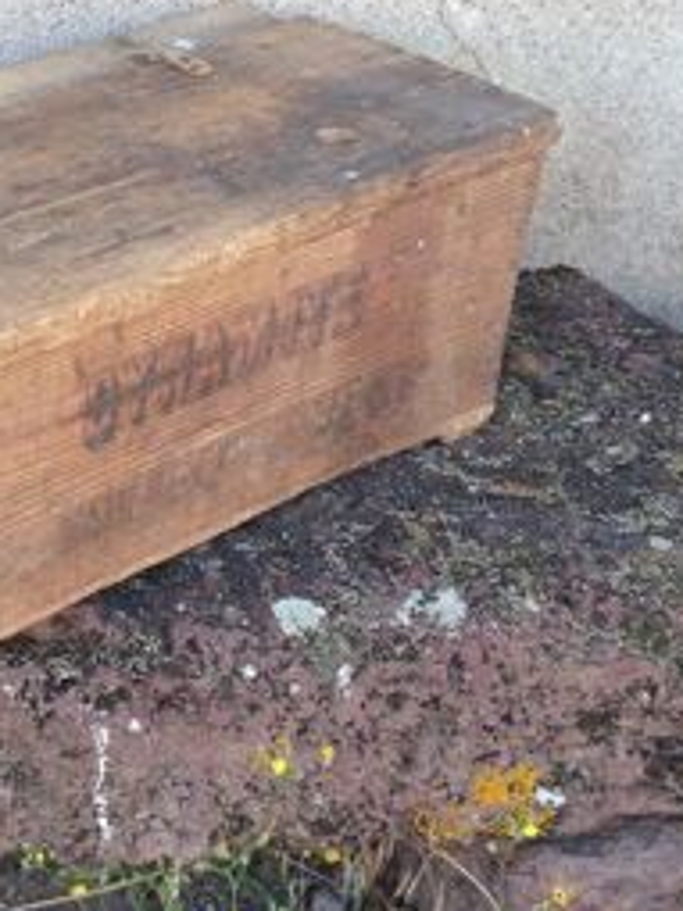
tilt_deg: -28.7
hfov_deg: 16.4
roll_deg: -0.3
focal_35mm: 88
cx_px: -11
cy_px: 264
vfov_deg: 22.1
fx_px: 2317
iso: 80
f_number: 2.4
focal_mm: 4.28
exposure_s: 1/120
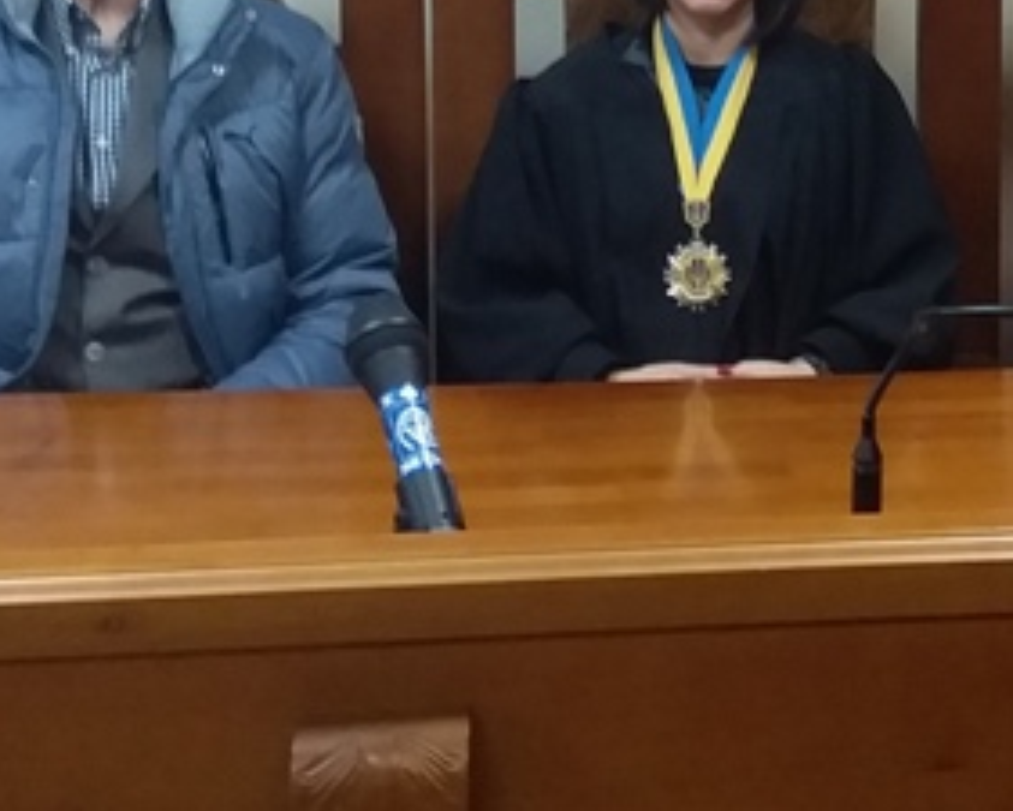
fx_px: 2069
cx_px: 714
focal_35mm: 69
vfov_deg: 21.3
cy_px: -18
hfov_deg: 27.3
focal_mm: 3.3
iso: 200
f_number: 2.2
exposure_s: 1/25
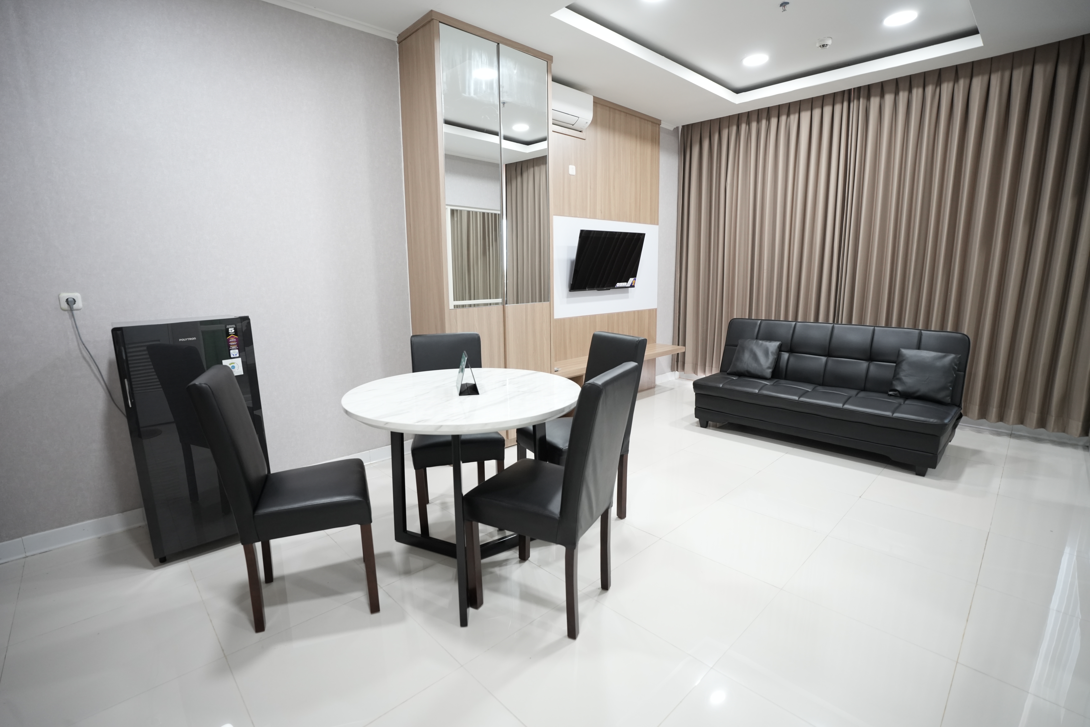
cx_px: 545
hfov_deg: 96.7
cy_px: 364
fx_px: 484
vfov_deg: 73.7
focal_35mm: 16
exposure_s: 1/125
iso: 1250
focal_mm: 16
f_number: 2.8
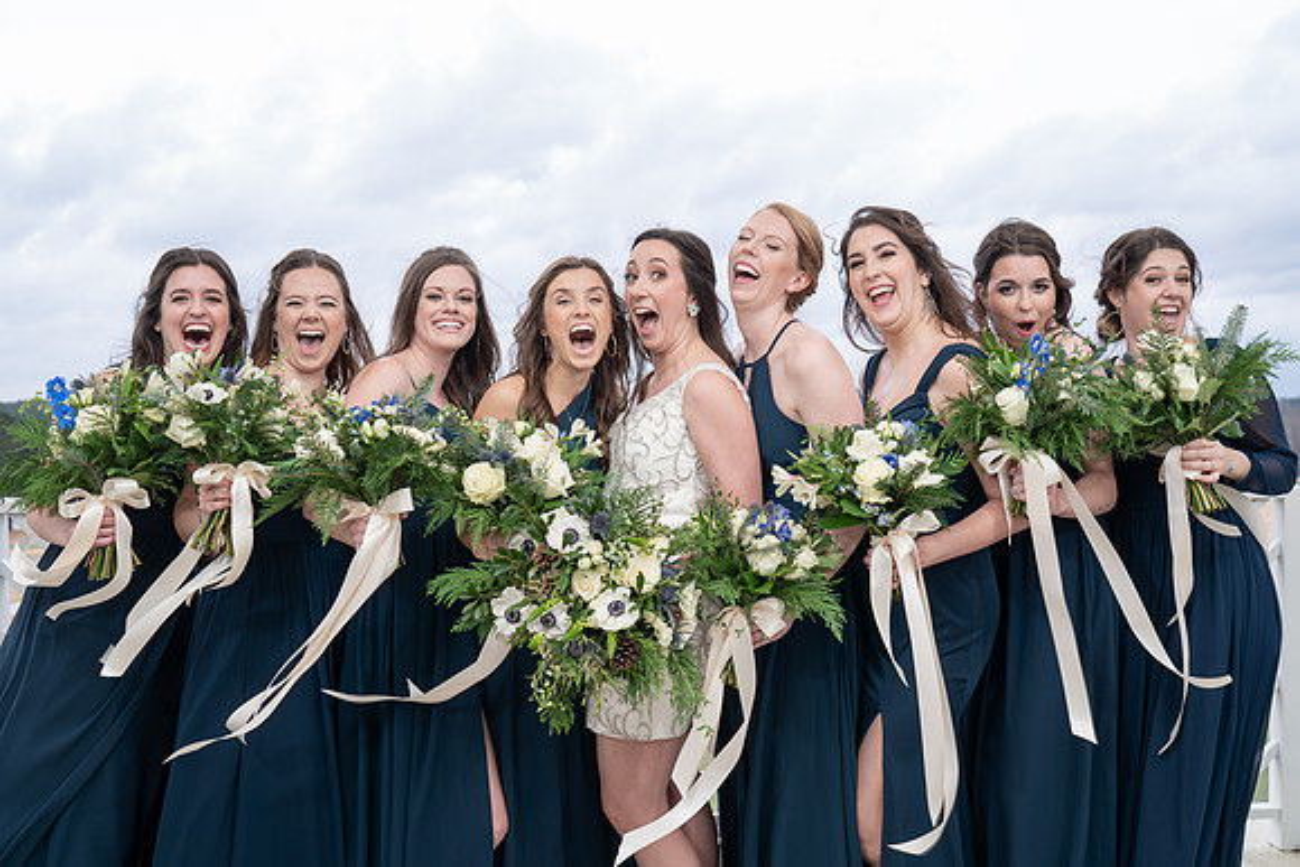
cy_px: 455
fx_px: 1334
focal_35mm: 37
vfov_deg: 36.0
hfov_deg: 51.9
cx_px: 646
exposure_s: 1/250
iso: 64
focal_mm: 35
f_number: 4
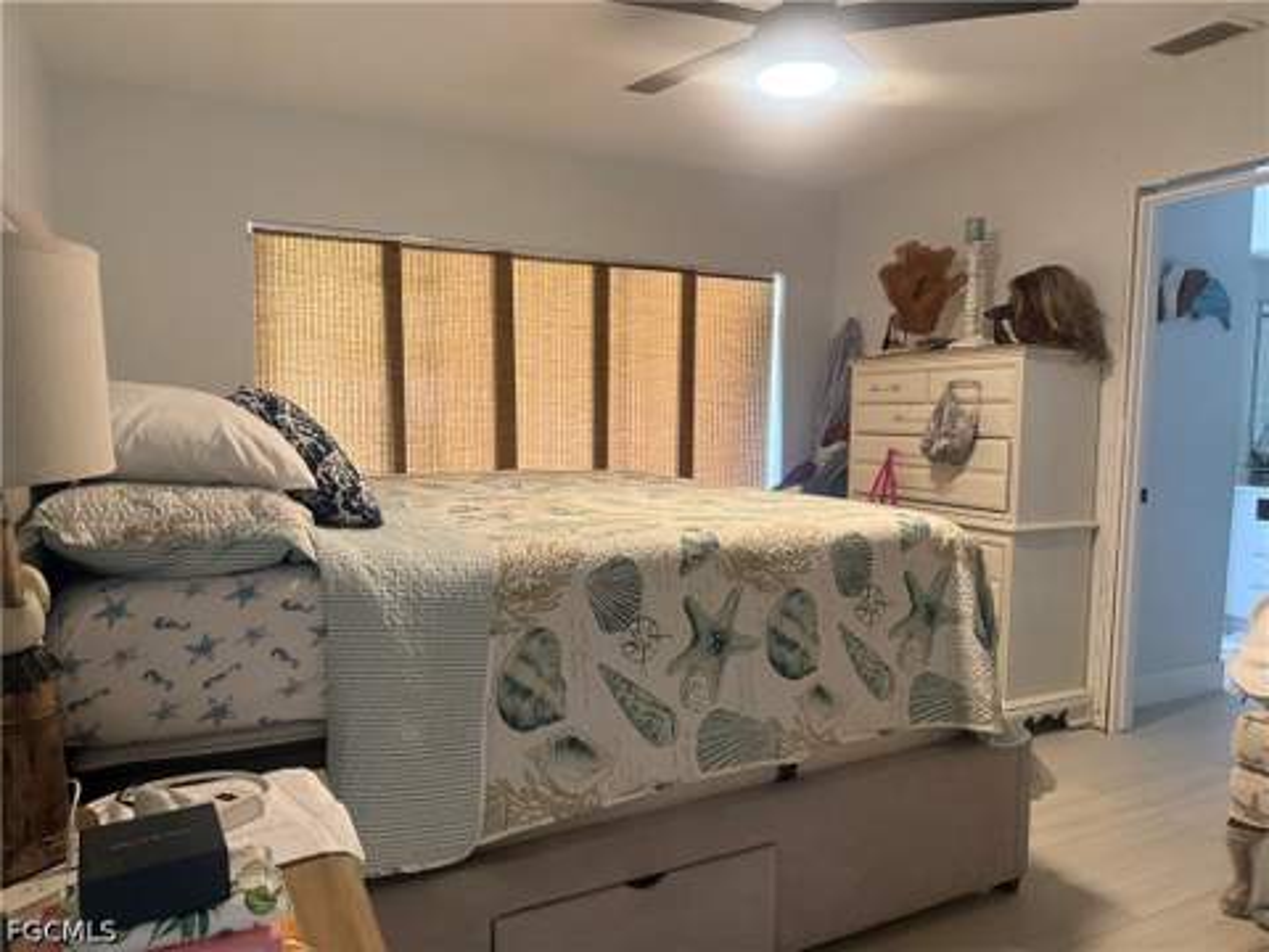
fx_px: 880
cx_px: 634
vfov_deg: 56.8
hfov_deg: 71.6
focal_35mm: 24
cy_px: 476
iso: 800
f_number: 1.78
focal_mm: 6.76
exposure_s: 1/60
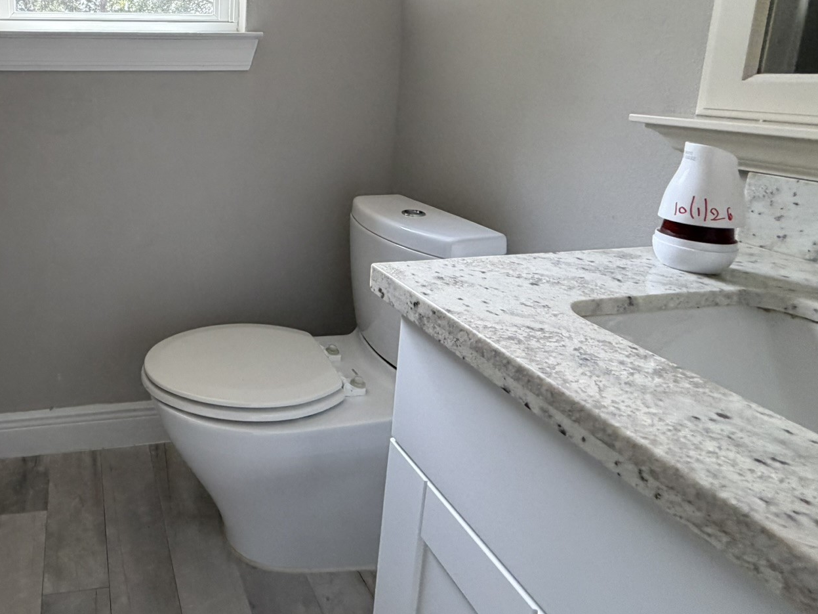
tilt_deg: -10.2
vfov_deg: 56.3
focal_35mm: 23
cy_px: 163
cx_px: 155
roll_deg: +1.4
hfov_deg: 66.6
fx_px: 543
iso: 250
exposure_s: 1/121
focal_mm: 2.22
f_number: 2.2
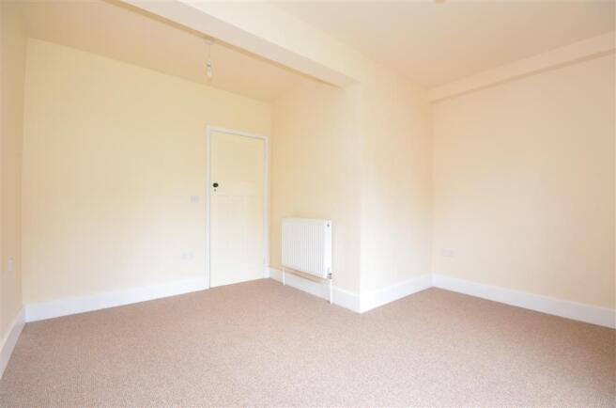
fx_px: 282
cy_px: 204
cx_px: 308
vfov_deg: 71.8
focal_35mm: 16
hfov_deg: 95.1
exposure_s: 1/2
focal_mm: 11
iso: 640
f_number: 11
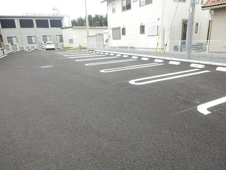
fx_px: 157
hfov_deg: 71.6
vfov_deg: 56.8
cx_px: 113
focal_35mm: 24
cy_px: 85
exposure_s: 1/160
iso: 80
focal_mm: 4.2
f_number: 3
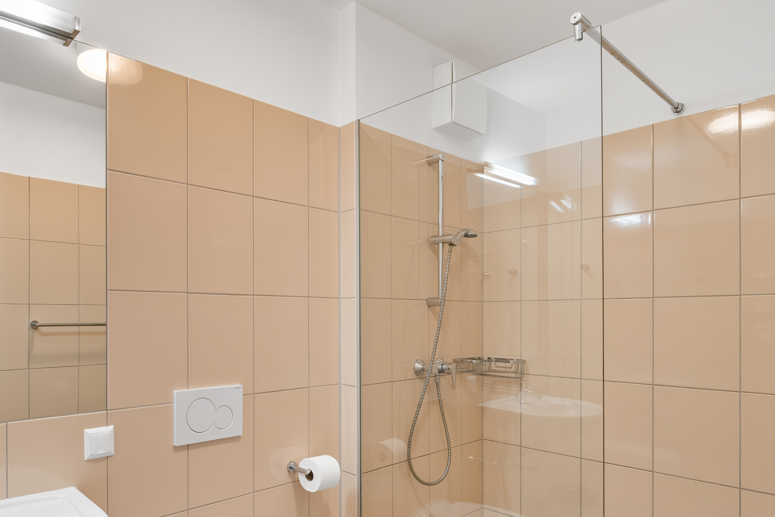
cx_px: 275
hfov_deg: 72.1
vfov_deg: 52.8
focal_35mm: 24
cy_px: 308
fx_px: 517
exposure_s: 1/5
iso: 500
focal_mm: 13
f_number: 8
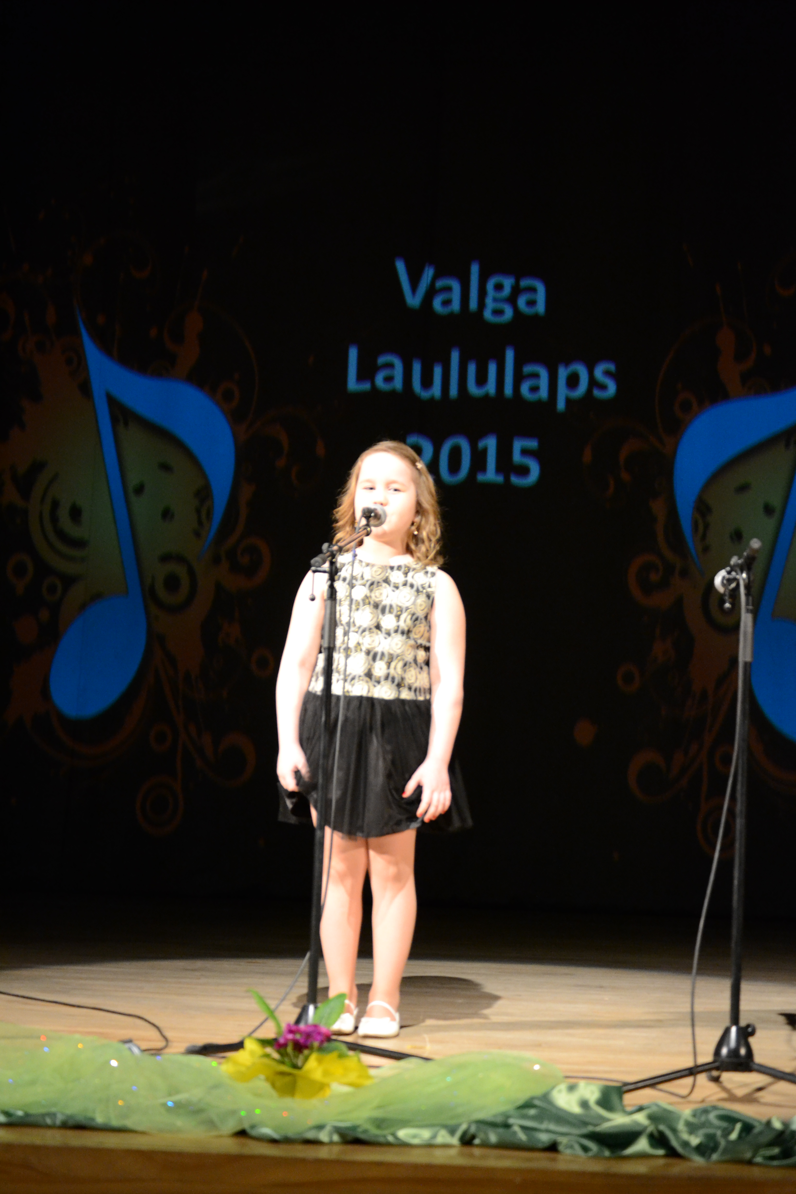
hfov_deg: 16.6
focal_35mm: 82
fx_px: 2736
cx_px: 398
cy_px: 597
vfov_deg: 24.6
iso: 1600
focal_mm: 55
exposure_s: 1/50
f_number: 4
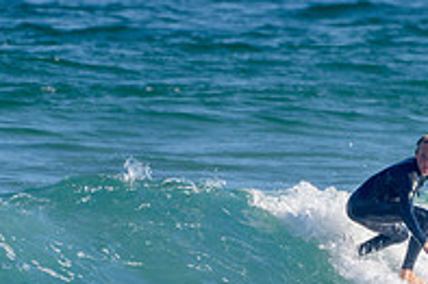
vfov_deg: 0.7
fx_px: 21845
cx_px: 346
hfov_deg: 1.1
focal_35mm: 1839
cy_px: 237
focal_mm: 500
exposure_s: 1/2000
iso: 320
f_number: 5.6
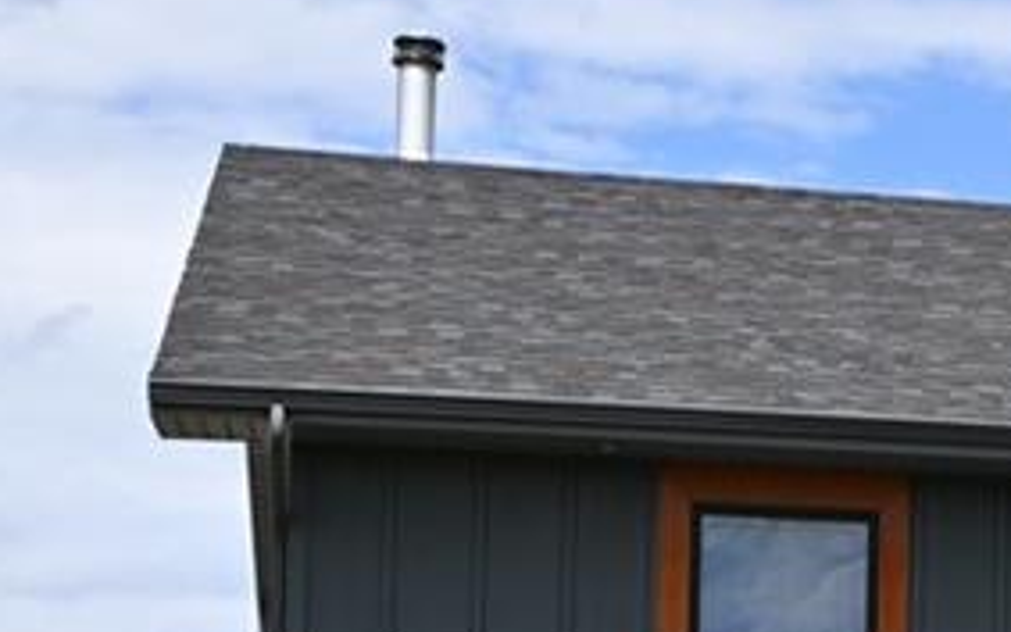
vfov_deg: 7.5
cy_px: 875
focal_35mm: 173
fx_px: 4768
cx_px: 2436
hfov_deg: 10.4
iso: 100
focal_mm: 20
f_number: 8
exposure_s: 1/400
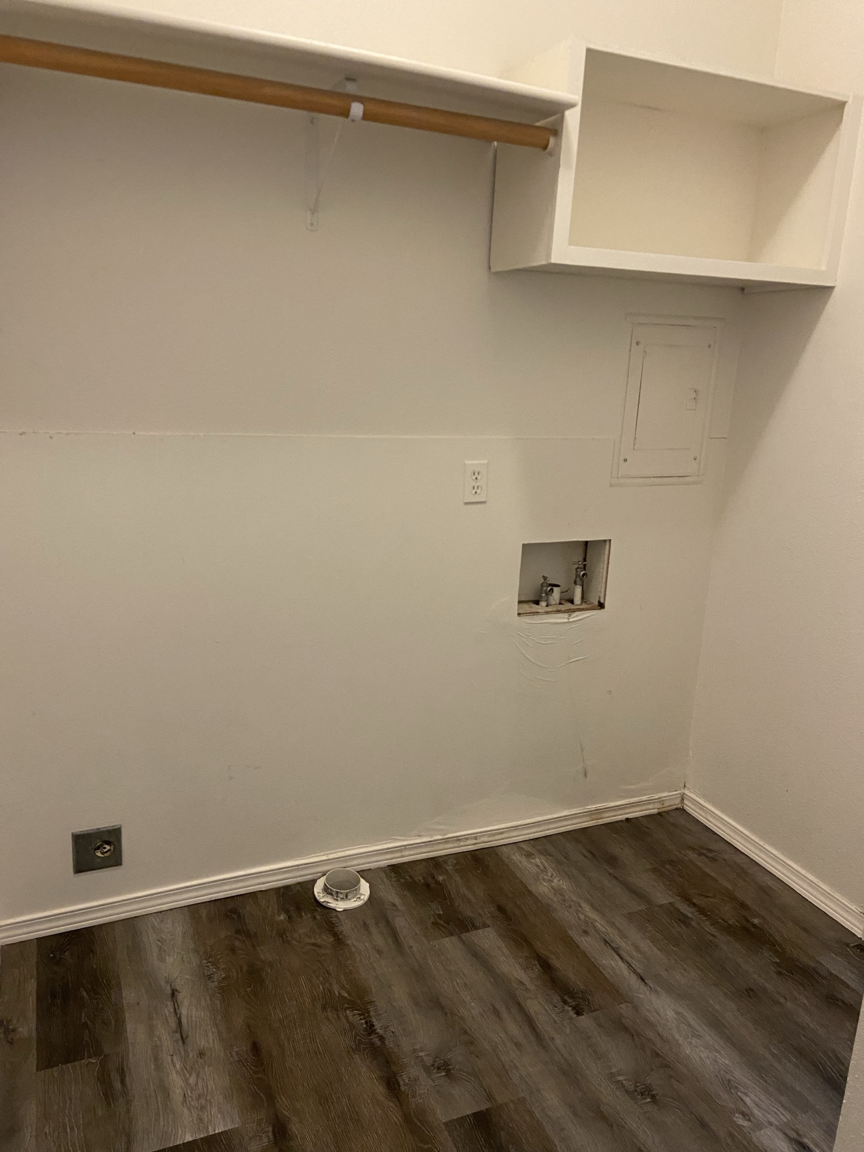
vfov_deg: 67.3
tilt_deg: -12.6
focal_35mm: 26
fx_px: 865
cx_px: 432
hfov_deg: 53.1
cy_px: 576
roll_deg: -2.1
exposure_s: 1/40
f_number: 1.8
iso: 320
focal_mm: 4.25
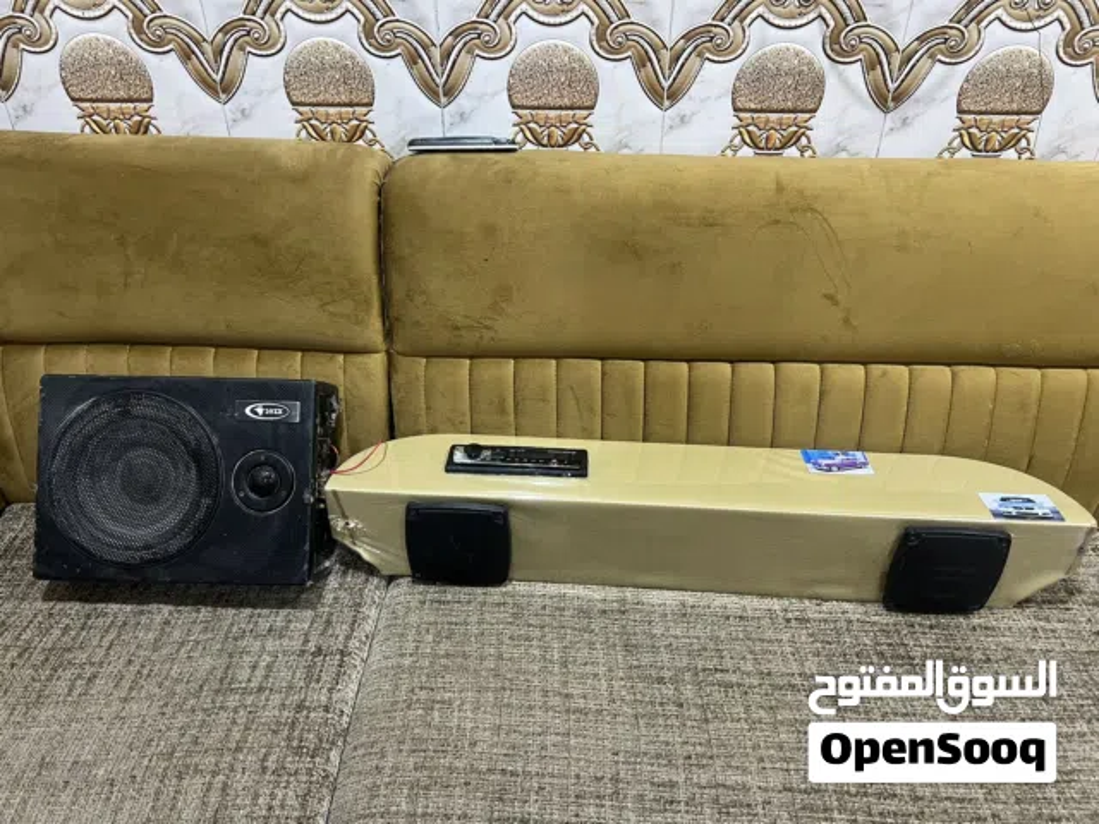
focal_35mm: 26
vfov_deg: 53.1
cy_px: 412
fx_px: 825
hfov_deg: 67.3
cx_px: 550
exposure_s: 1/50
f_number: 1.5
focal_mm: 5.7
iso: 125
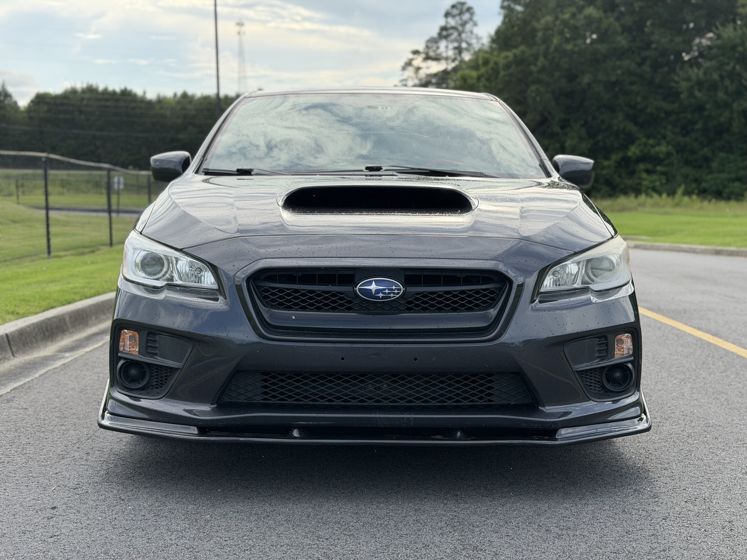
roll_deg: +0.2
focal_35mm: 48
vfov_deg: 30.3
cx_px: 374
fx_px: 1036
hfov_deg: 39.7
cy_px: 280
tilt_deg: -7.3
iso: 100
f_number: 1.78
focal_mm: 6.76
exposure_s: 1/2667
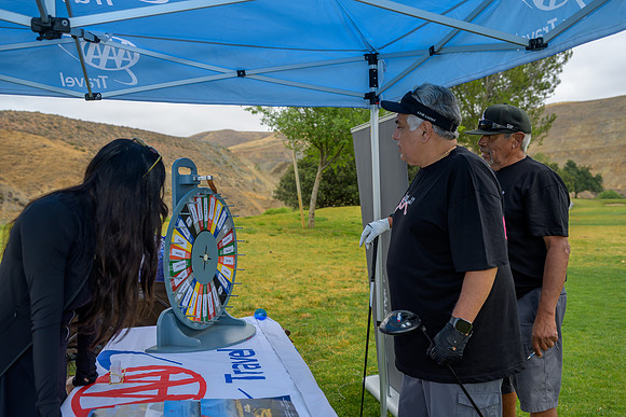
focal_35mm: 34
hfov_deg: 55.1
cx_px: 313
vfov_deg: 38.4
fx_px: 600
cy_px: 208
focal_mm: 34.5
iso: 100
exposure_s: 1/200
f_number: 4
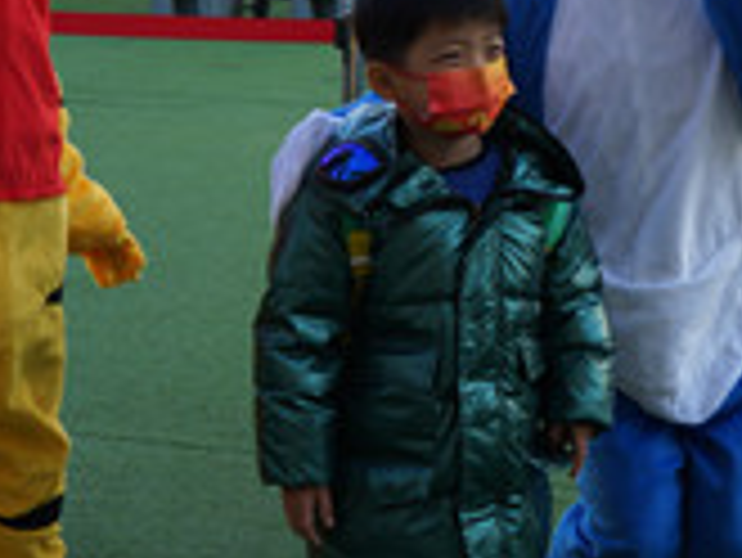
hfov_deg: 21.1
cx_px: 432
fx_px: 1995
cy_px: 173
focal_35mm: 93
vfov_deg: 15.9
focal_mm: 32
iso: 100
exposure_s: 1/125
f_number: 5
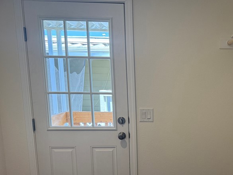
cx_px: 191
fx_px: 283
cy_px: 137
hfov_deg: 42.5
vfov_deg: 33.5
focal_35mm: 42
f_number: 1.78
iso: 160
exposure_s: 1/232
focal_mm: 6.76
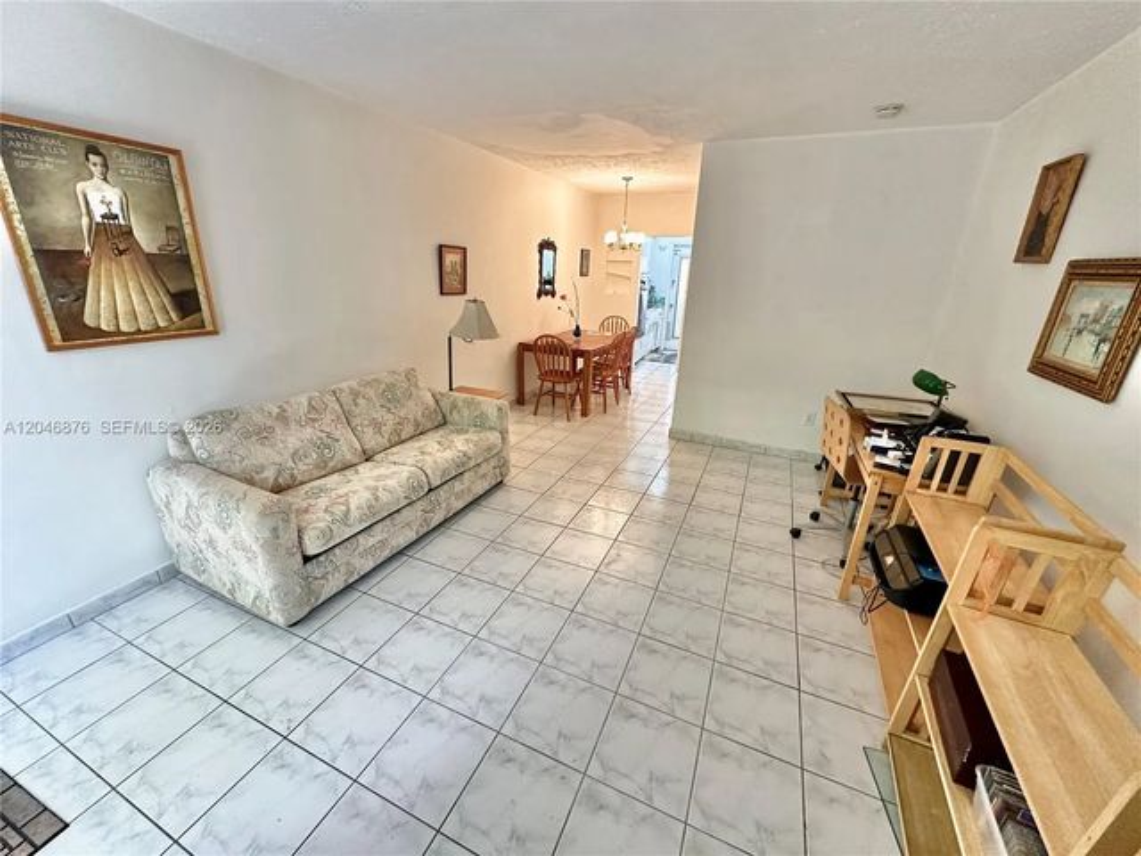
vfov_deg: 85.7
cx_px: 570
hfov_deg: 102.1
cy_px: 428
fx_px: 461
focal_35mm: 14
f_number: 2.2
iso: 200
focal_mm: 2.22
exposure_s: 1/120
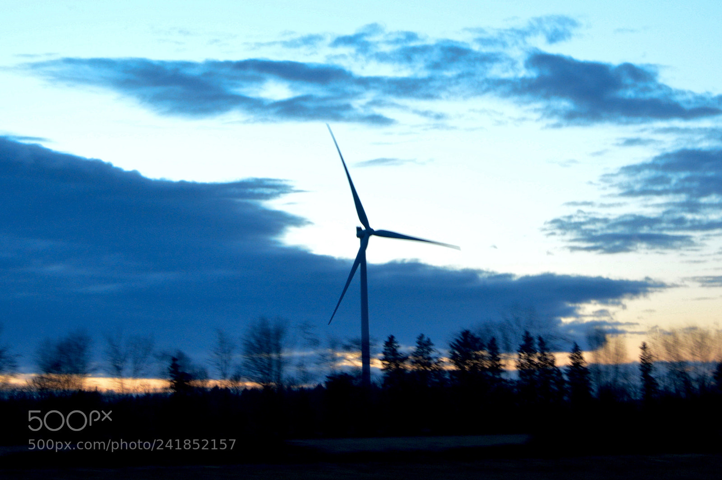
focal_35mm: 57
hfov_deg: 35.1
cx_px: 361
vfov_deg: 23.7
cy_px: 240
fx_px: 1142
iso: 400
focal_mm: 38
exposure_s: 1/40
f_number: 5.6
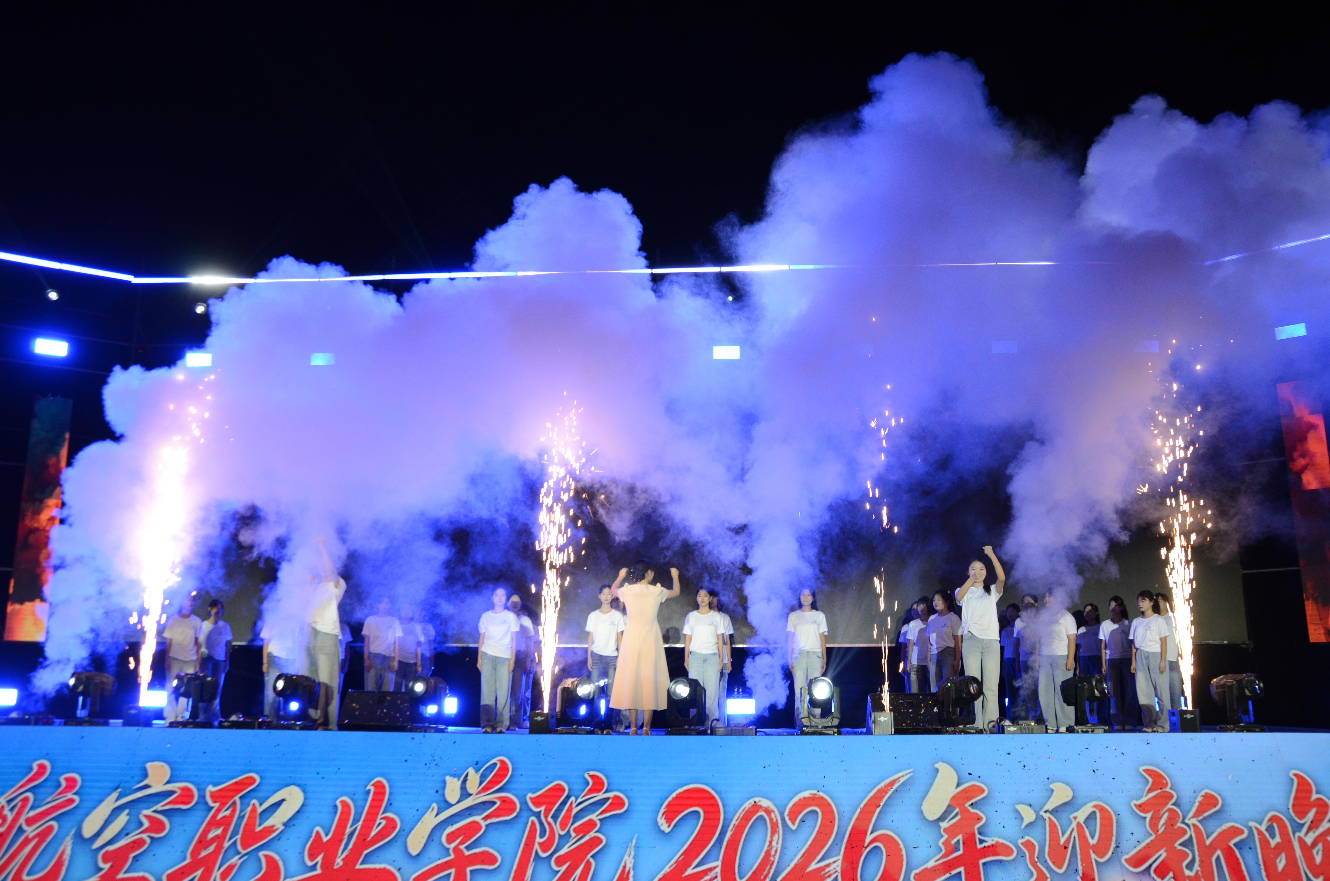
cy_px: 440
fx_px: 1161
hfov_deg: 59.6
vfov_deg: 41.5
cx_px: 665
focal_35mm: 32
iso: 800
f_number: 5.6
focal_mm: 21
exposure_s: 1/125
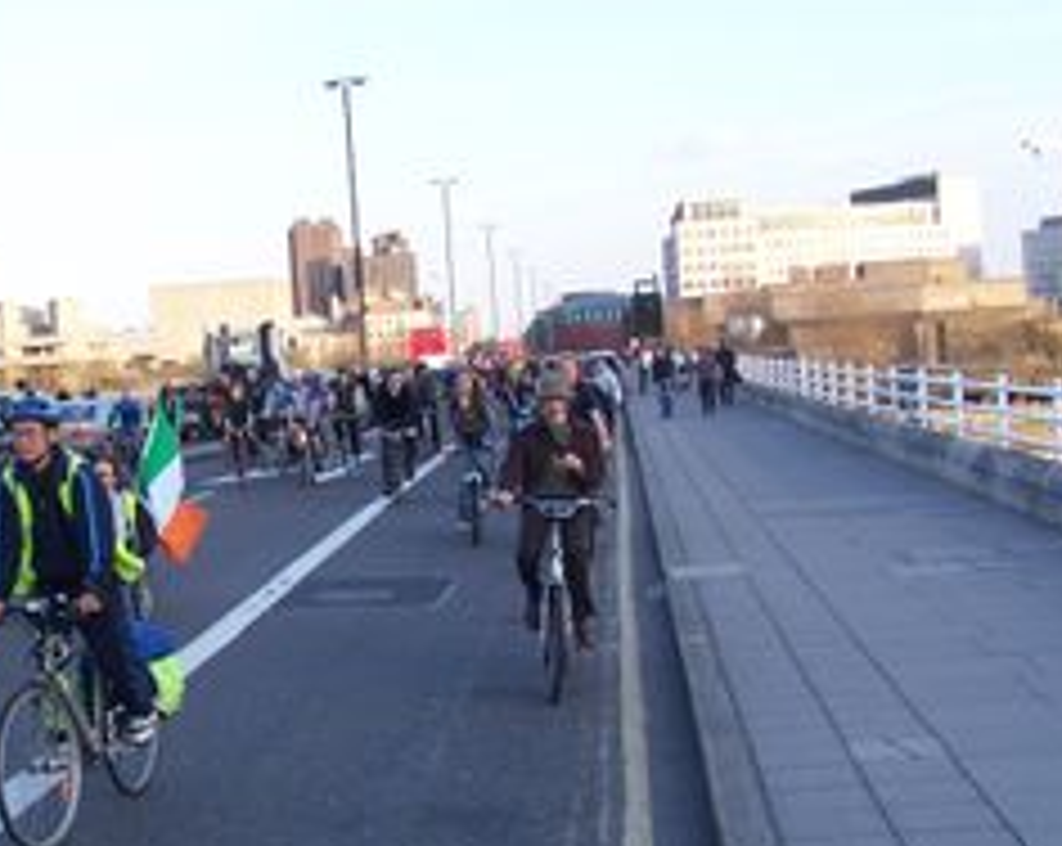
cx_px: 184
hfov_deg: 31.5
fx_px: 1820
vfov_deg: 26.2
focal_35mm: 58
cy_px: 468
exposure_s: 1/250
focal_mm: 6
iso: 80
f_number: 2.8
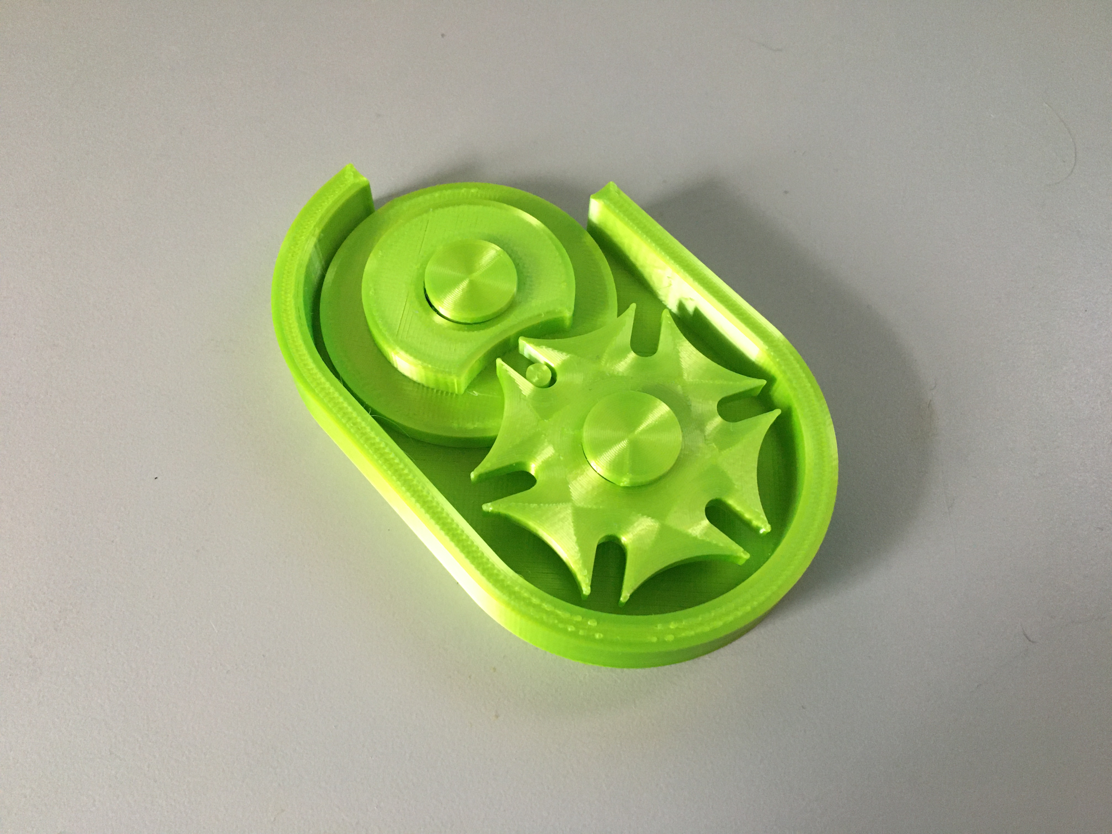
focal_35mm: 29
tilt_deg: -65.2
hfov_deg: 61.7
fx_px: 932
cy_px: 417
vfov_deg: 48.2
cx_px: 556
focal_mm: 4.15
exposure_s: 1/30
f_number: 2.2
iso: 160
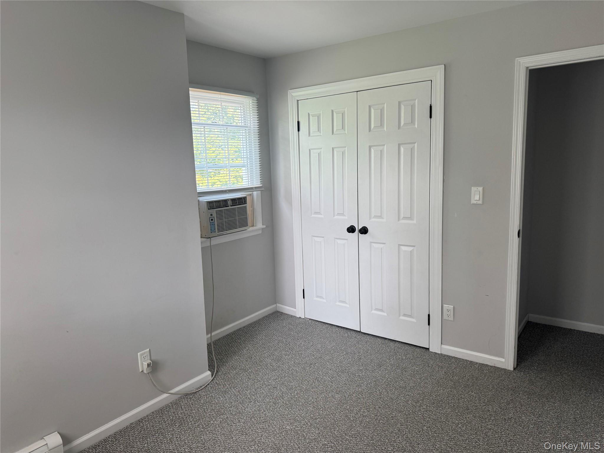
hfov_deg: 71.6
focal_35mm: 24
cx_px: 302
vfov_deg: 56.8
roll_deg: +2.6
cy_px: 226
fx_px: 419
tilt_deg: -7.8
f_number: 1.78
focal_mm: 6.76
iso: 125
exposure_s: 1/121
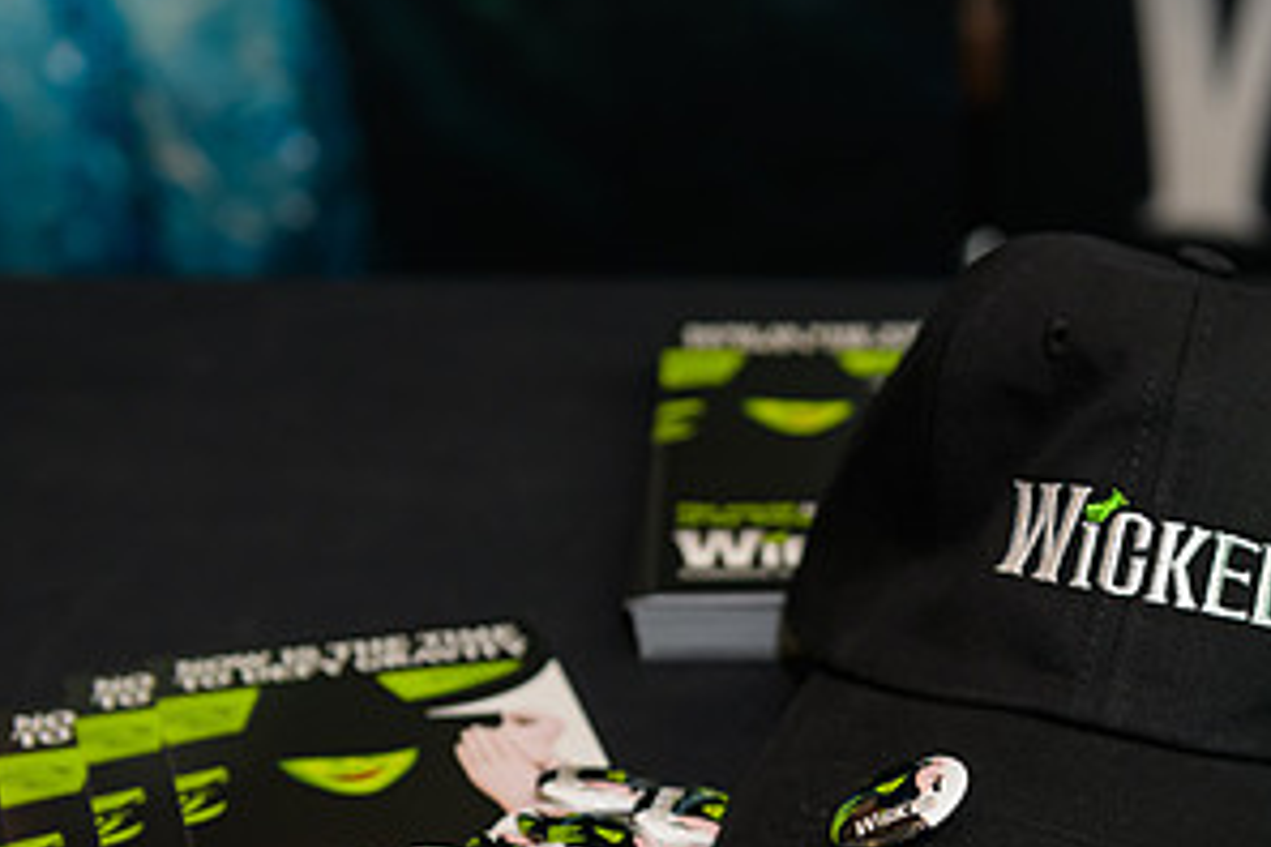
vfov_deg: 15.7
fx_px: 3036
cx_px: 946
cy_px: 794
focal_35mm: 86
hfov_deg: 23.4
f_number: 3.2
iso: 400
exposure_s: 1/125
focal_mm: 44
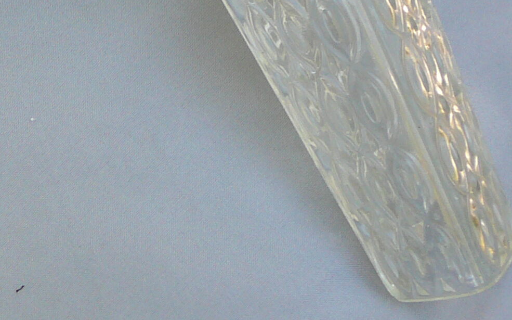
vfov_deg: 11.5
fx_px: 1576
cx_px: -25
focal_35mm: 113
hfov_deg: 17.9
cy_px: 32
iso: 80
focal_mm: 6.1
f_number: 3.1
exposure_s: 1/50
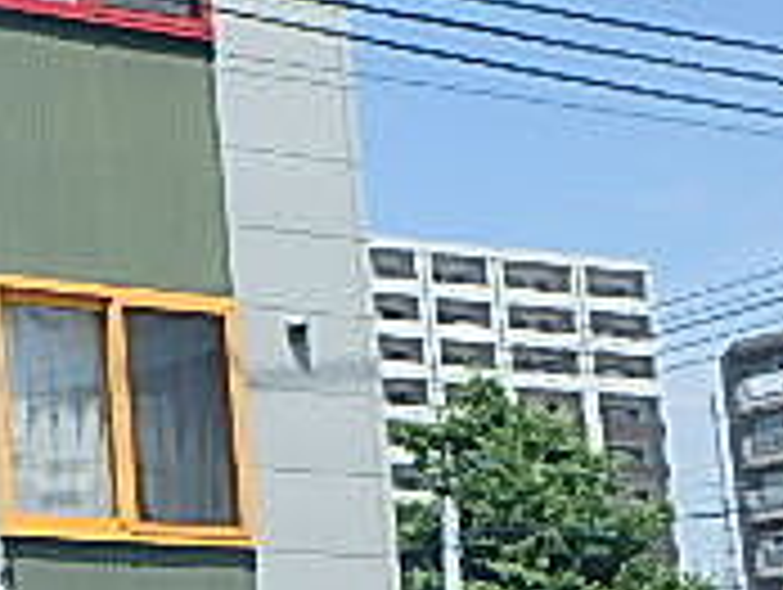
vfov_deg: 13.0
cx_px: -590
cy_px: 392
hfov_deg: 15.1
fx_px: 2582
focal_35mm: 114
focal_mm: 5.6
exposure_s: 1/640
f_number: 4.7
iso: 125
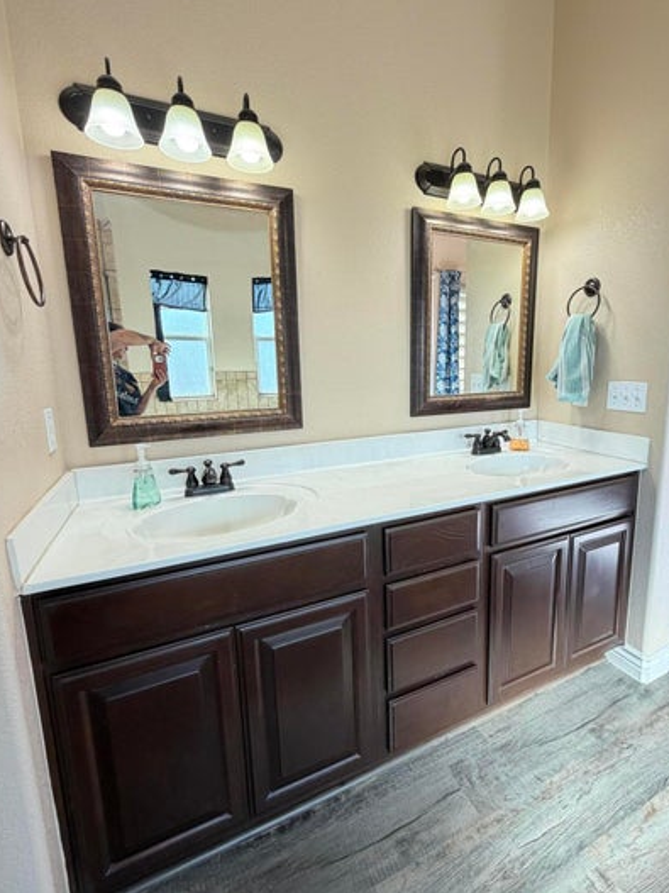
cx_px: 383
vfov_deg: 91.0
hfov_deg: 74.3
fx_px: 438
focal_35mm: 17
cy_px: 434
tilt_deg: -9.4
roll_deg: +0.6
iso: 250
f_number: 2.2
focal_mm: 2.22
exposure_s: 1/60
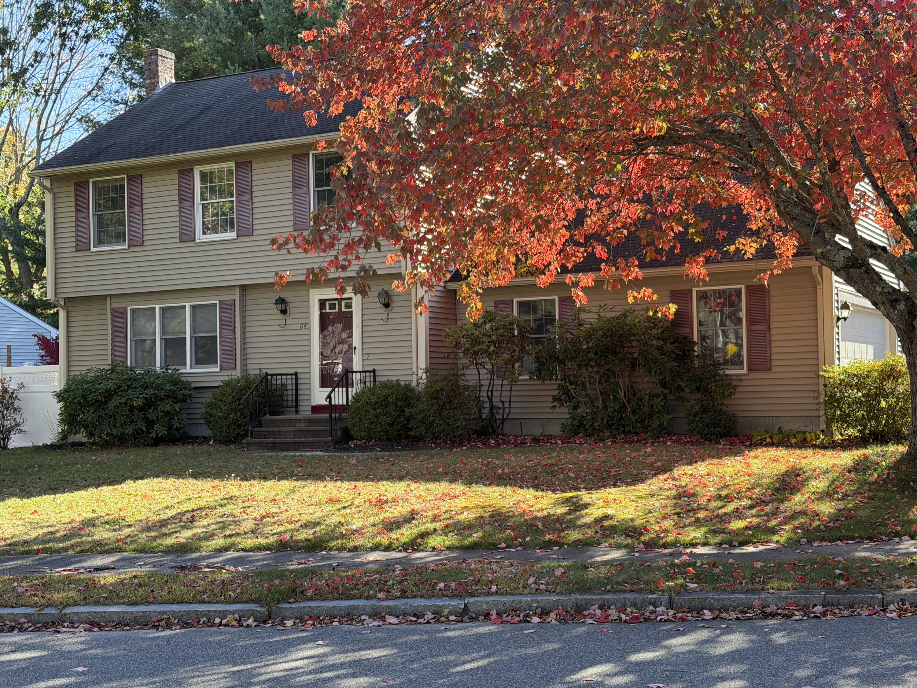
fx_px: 1272
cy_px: 344
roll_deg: +2.2
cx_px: 458
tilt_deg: +2.6
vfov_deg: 30.3
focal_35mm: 48
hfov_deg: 39.7
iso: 100
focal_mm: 6.76
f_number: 1.78
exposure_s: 1/631
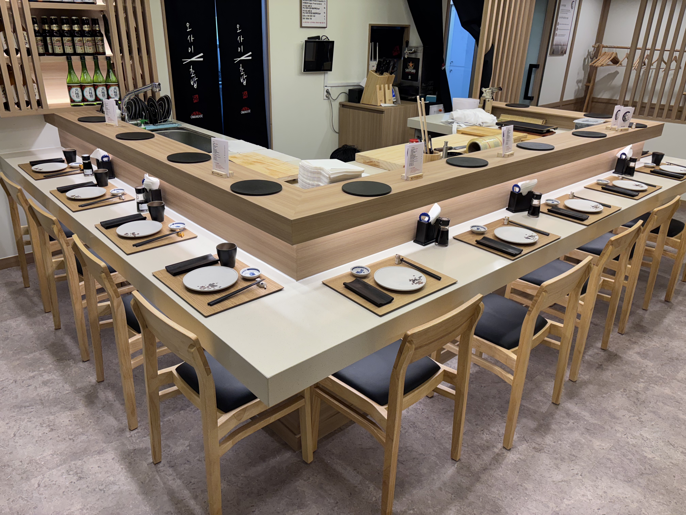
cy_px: 258
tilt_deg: -24.2
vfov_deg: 53.1
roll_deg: -1.4
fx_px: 515
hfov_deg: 67.3
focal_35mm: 26
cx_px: 343
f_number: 1.6
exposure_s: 1/120
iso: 80
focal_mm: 5.96
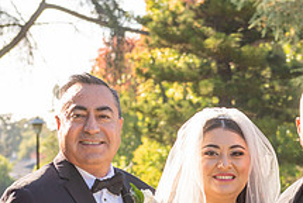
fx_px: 1273
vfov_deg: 9.0
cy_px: 250
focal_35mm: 151
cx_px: 285
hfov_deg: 13.4
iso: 200
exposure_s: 1/250
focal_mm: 56
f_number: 5.6
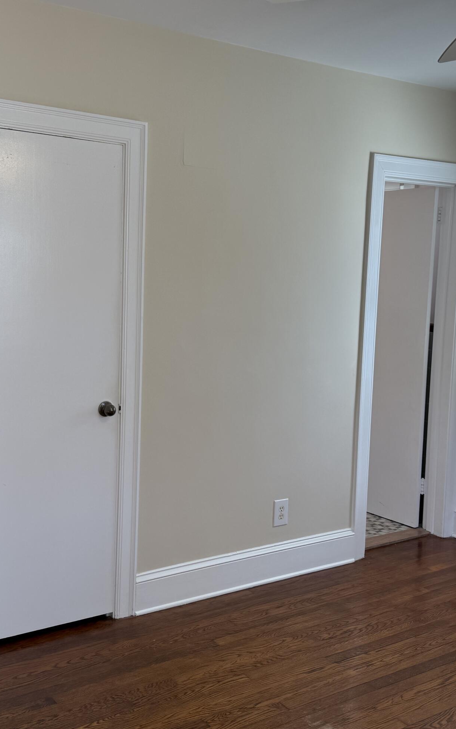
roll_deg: -2.0
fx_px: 776
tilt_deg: -5.2
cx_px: 217
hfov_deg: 32.8
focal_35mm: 39
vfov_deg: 50.4
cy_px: 348
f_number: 1.78
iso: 100
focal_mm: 6.76
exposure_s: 1/271
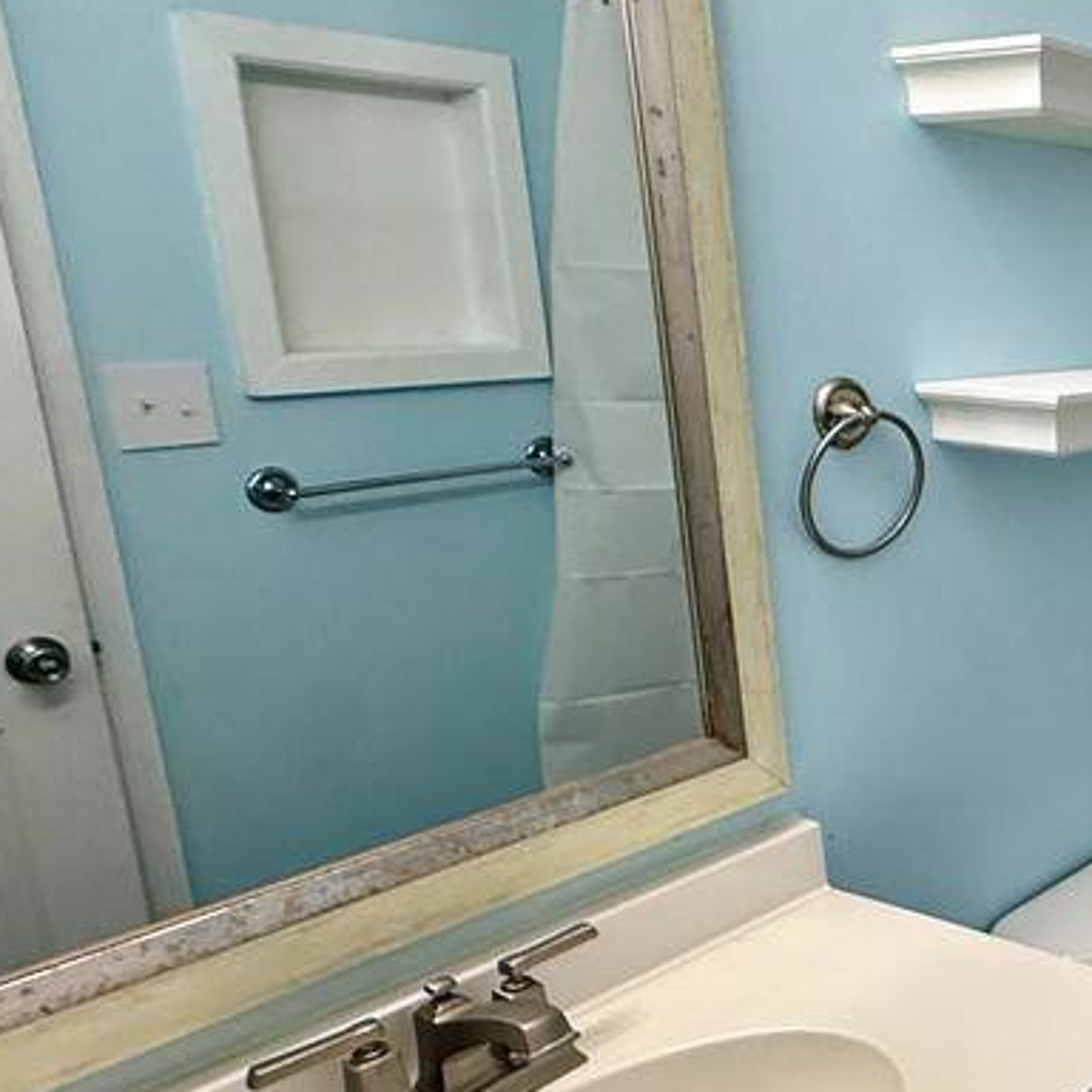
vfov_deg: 49.5
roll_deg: +0.4
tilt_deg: -14.4
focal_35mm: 33
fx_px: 1178
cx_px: 1419
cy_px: 648
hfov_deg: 34.8
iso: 200
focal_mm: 2.22
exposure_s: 1/120
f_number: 2.2
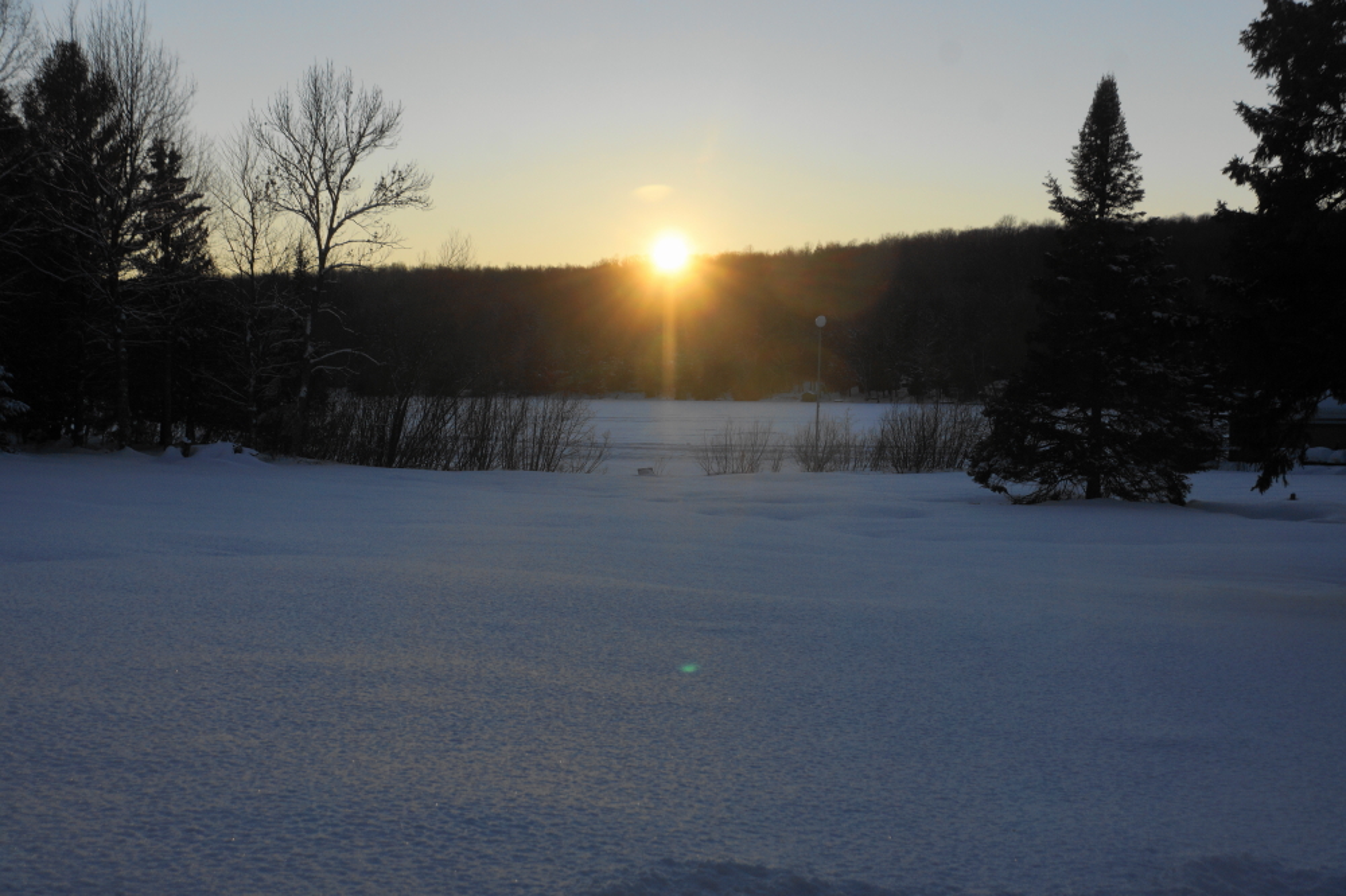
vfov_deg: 25.7
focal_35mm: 52
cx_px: 673
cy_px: 448
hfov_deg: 37.9
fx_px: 1962
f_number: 8
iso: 100
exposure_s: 1/320
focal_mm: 35
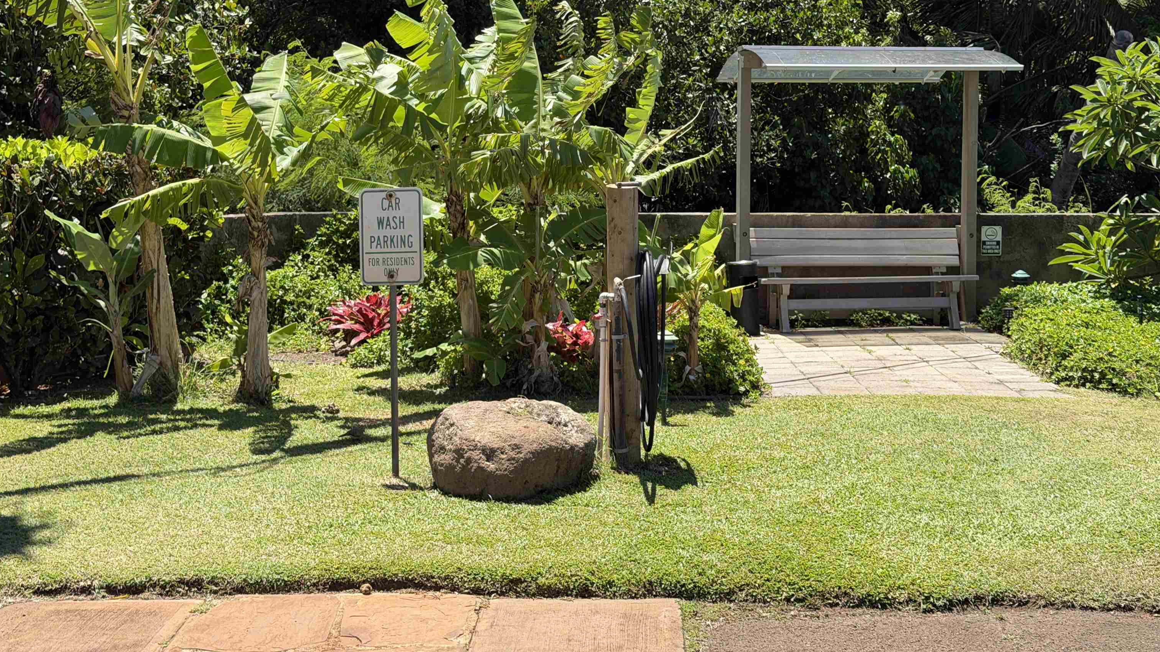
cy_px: 213
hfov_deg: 39.2
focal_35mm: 53
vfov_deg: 22.5
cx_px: 579
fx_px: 1630
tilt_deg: -2.3
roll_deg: +0.2
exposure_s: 1/2208
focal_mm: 6.76
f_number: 1.78
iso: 64
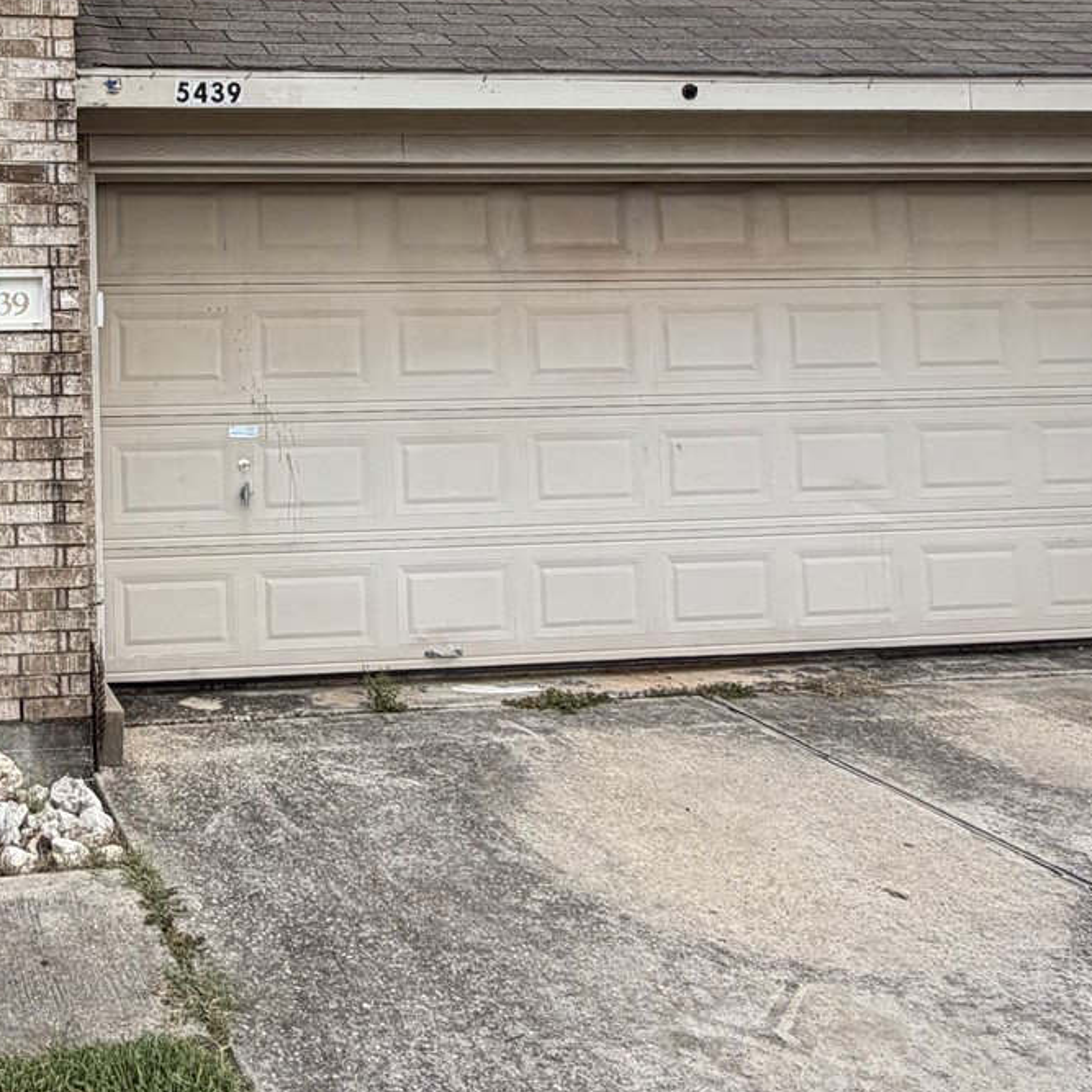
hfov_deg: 39.1
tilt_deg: +2.8
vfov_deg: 42.7
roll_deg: +0.4
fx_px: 1356
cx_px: 16
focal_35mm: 38
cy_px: 290
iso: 40
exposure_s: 1/770
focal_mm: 2.22
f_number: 2.2
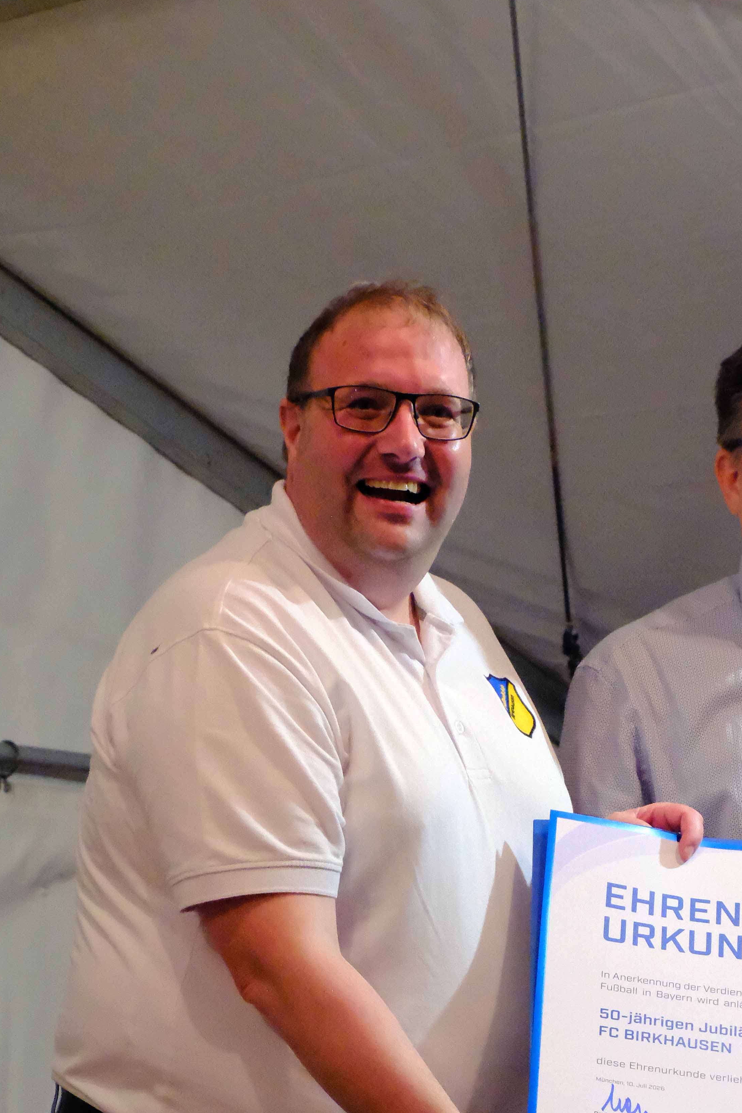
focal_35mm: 108
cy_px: 1199
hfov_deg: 12.6
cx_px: 537
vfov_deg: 18.3
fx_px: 3339
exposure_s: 1/125
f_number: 5
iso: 10000
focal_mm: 30.9
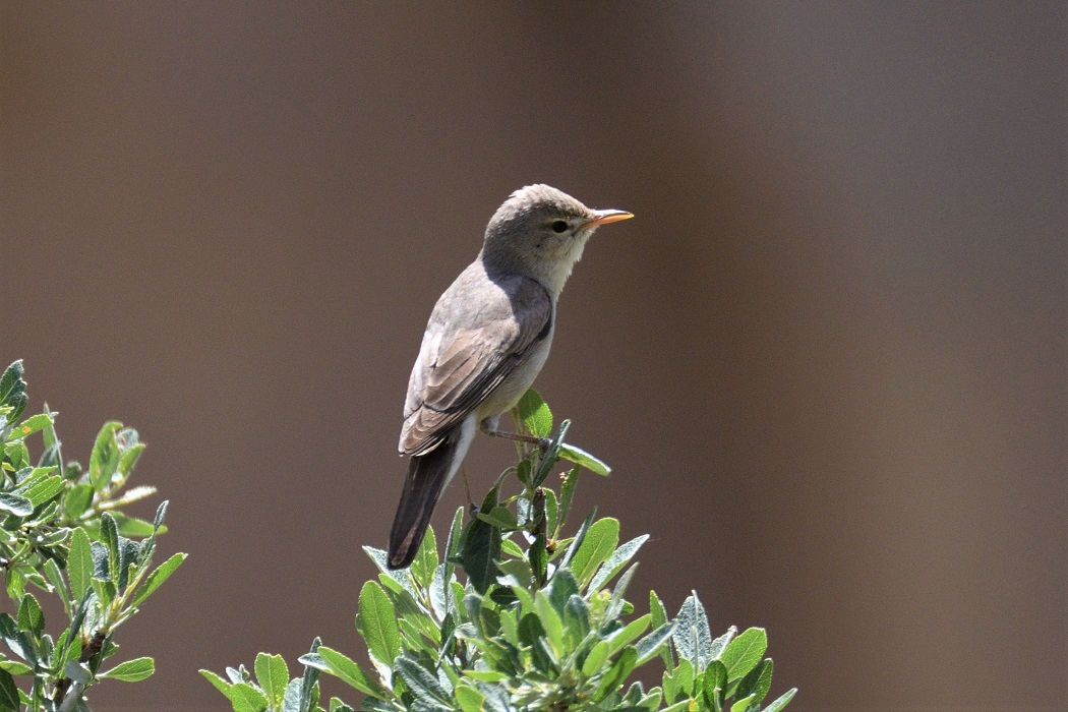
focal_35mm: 900
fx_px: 26698
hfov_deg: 2.3
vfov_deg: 1.5
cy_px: 356
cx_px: 534
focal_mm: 600
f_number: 6.3
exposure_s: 1/1250
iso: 800
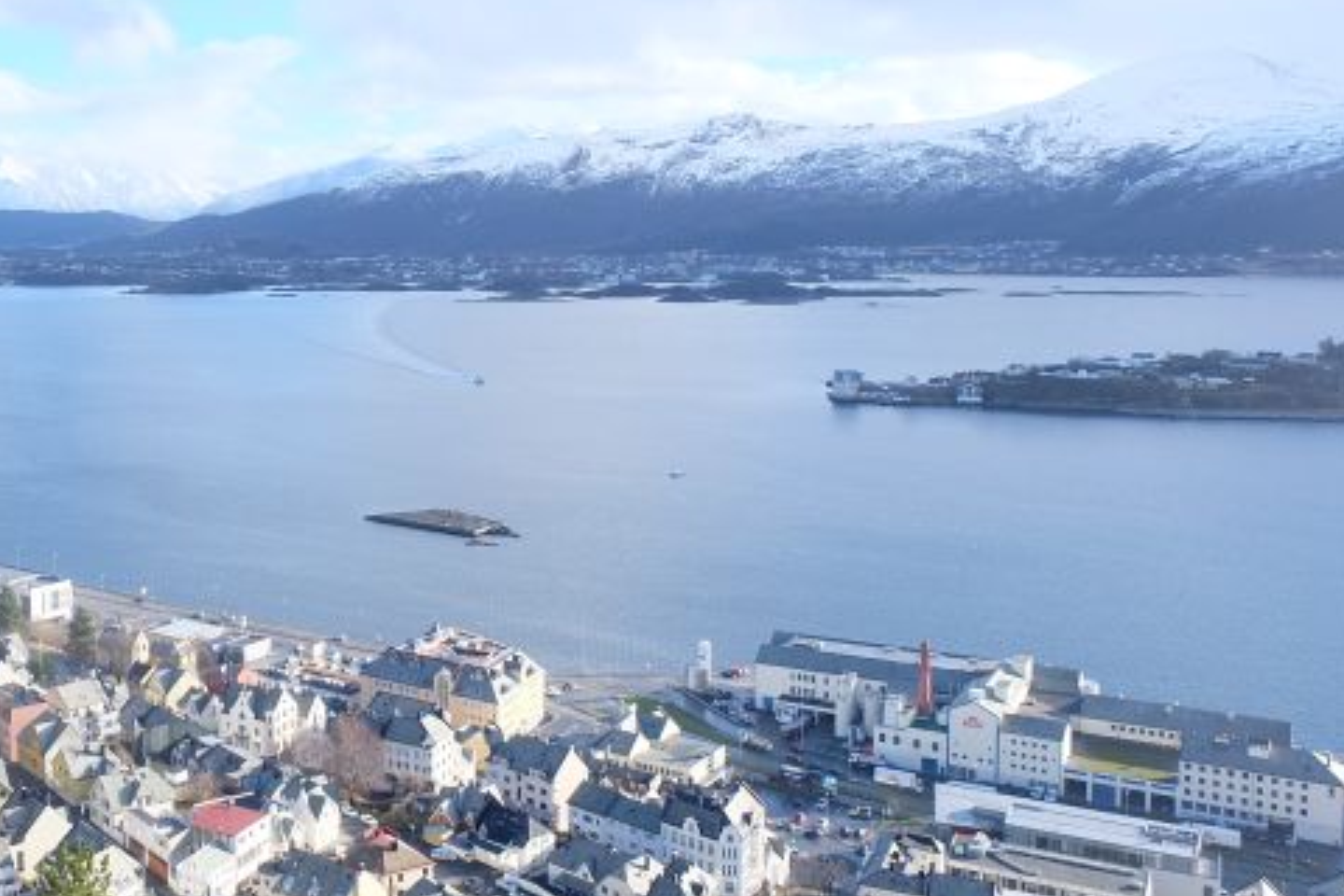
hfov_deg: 45.6
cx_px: 238
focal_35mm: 40
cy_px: 309
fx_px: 1493
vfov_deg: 33.2
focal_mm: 16
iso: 400
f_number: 8
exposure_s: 1/200
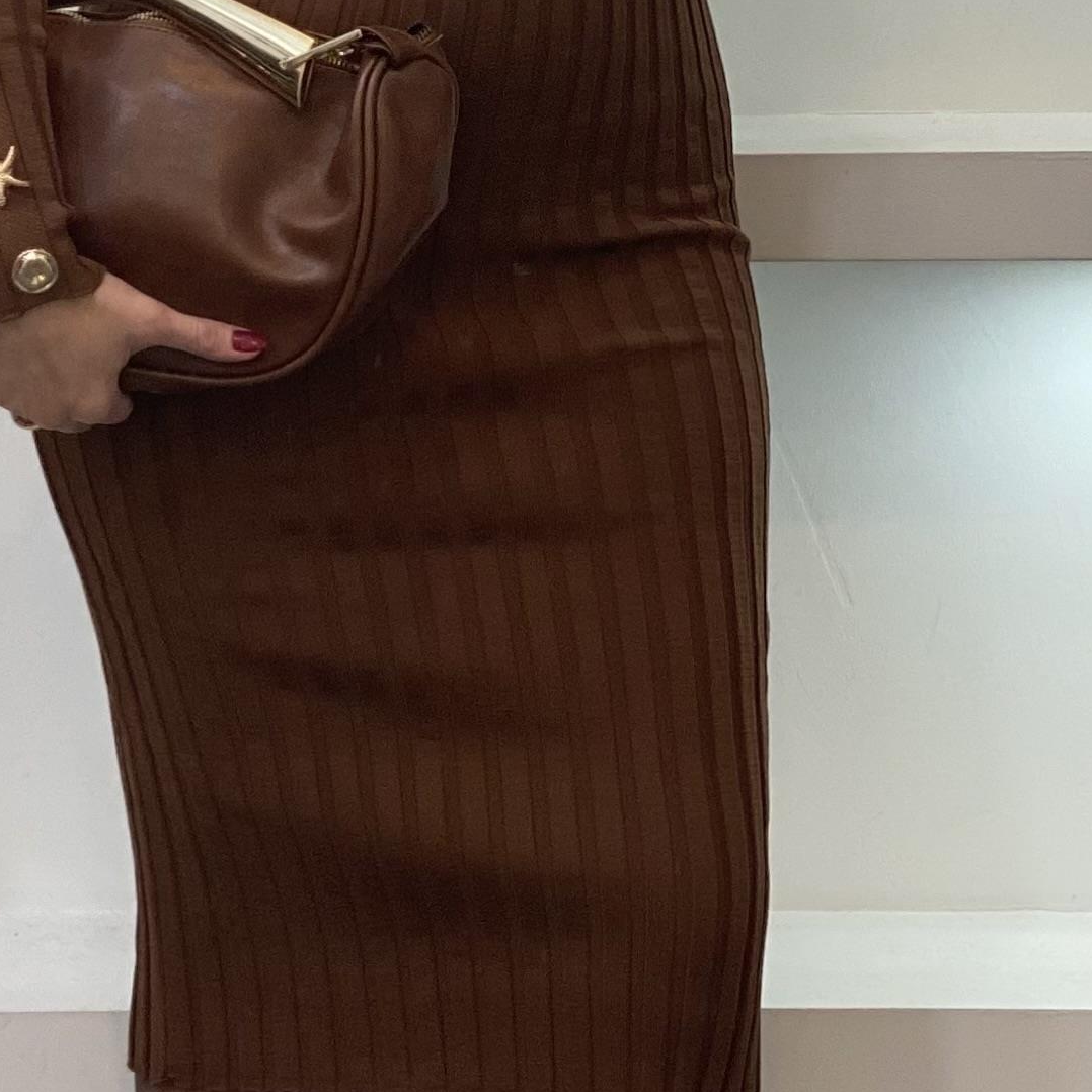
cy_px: 256
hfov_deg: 10.4
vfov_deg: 10.4
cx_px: 535
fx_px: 5996
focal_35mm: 168
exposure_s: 1/100
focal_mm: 6
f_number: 2
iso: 80
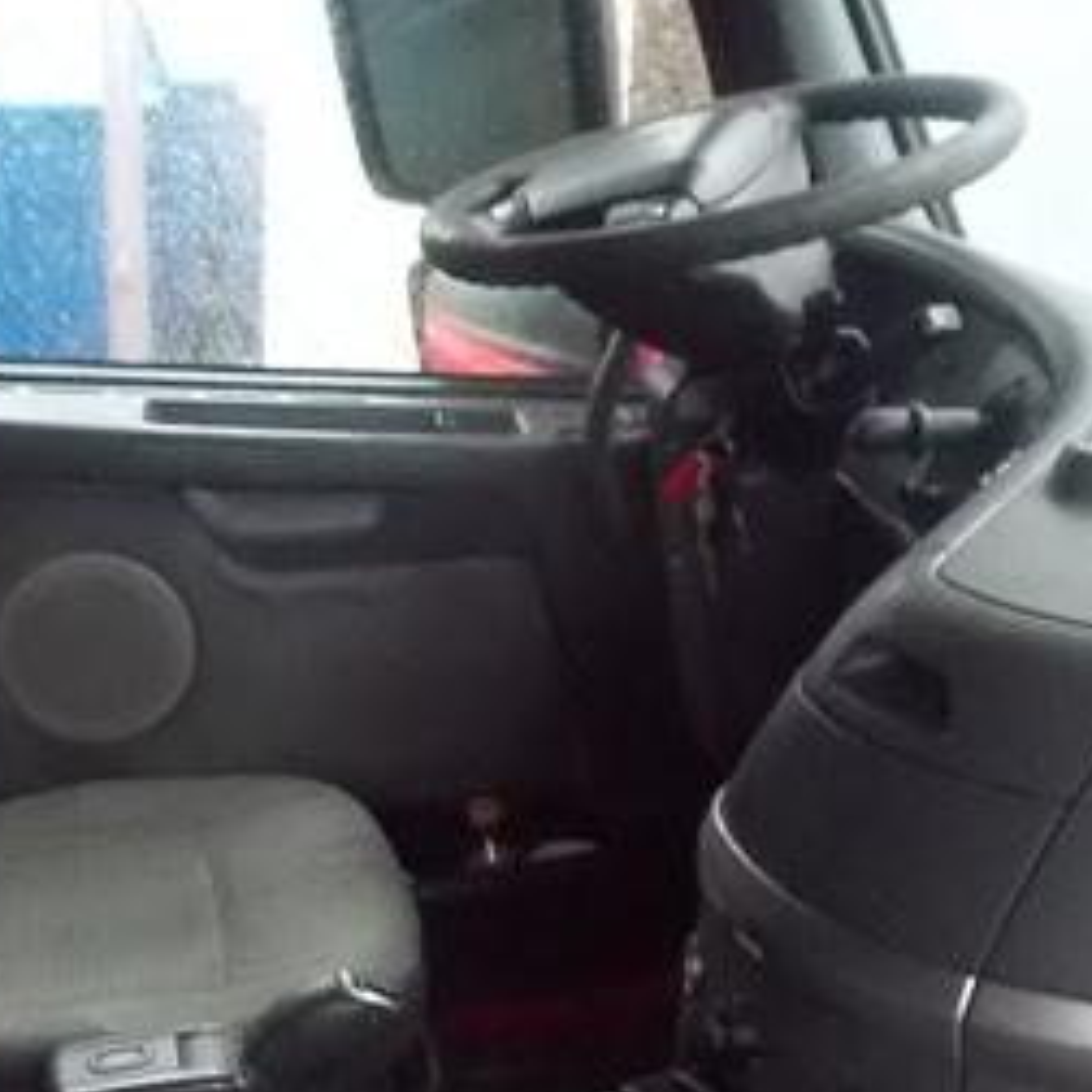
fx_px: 2320
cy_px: 641
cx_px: 351
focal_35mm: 65
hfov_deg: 26.3
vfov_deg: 26.4
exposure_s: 1/40
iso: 800
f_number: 3.3
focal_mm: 4.1
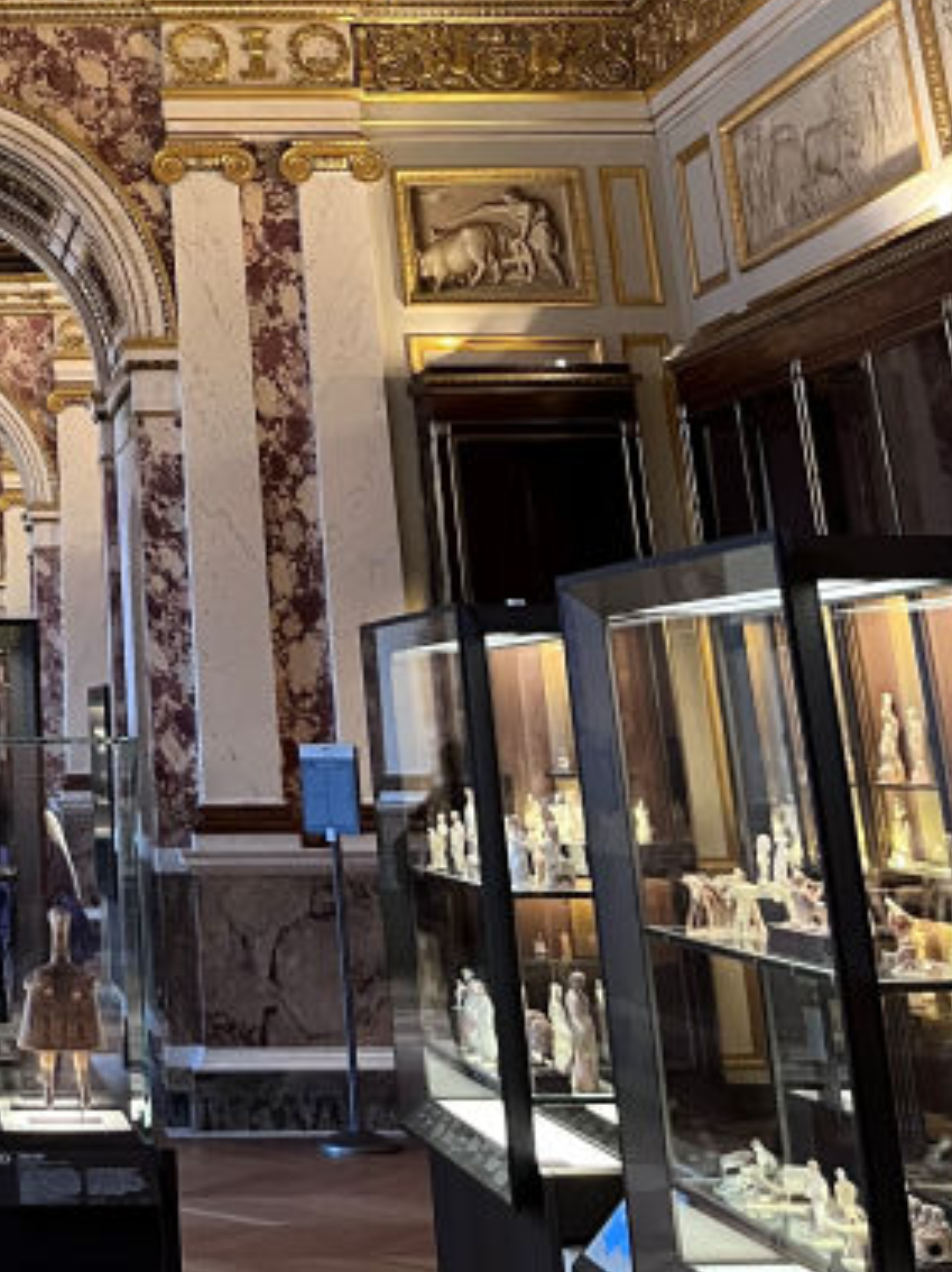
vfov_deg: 27.7
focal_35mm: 62
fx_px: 2276
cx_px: -81
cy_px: -227
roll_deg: +1.2
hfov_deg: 22.4
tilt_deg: +22.0
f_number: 1.6
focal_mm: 5.1
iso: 400
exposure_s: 1/33
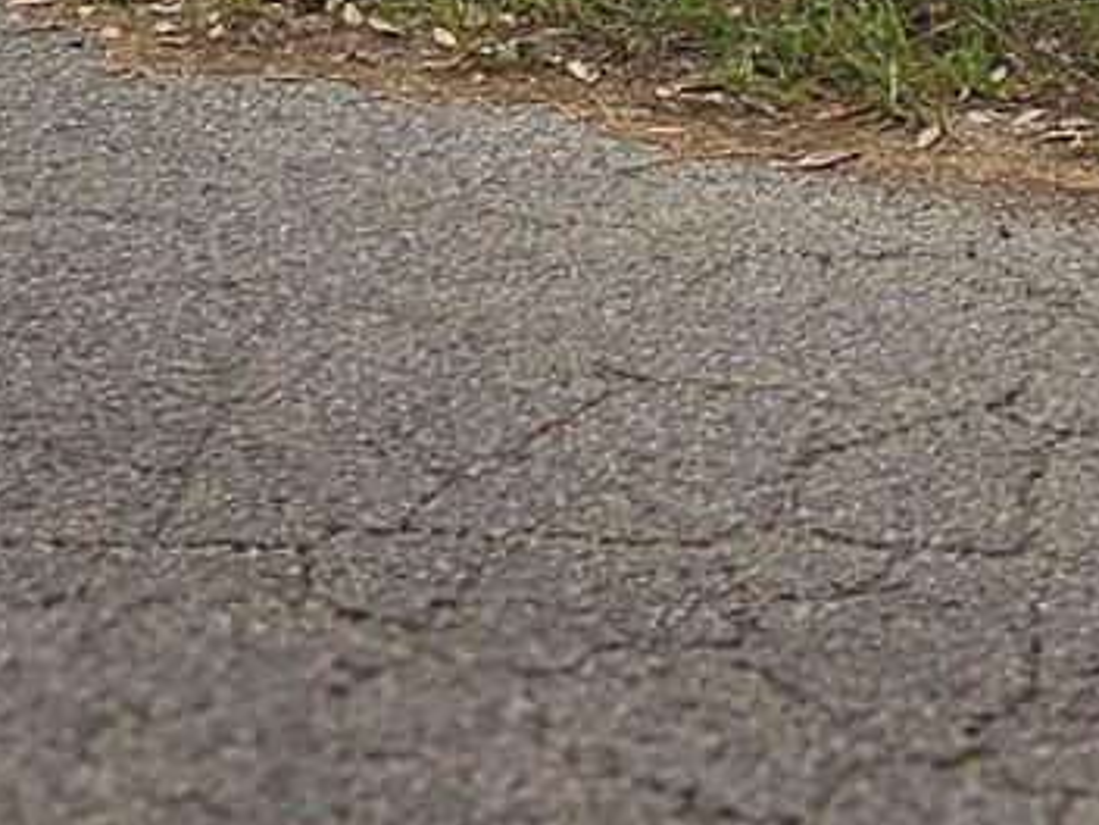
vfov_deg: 9.5
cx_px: 1430
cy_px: -1347
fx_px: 4254
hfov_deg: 14.1
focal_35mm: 134
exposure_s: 1/1517
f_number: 1.7
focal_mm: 6.3
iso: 16
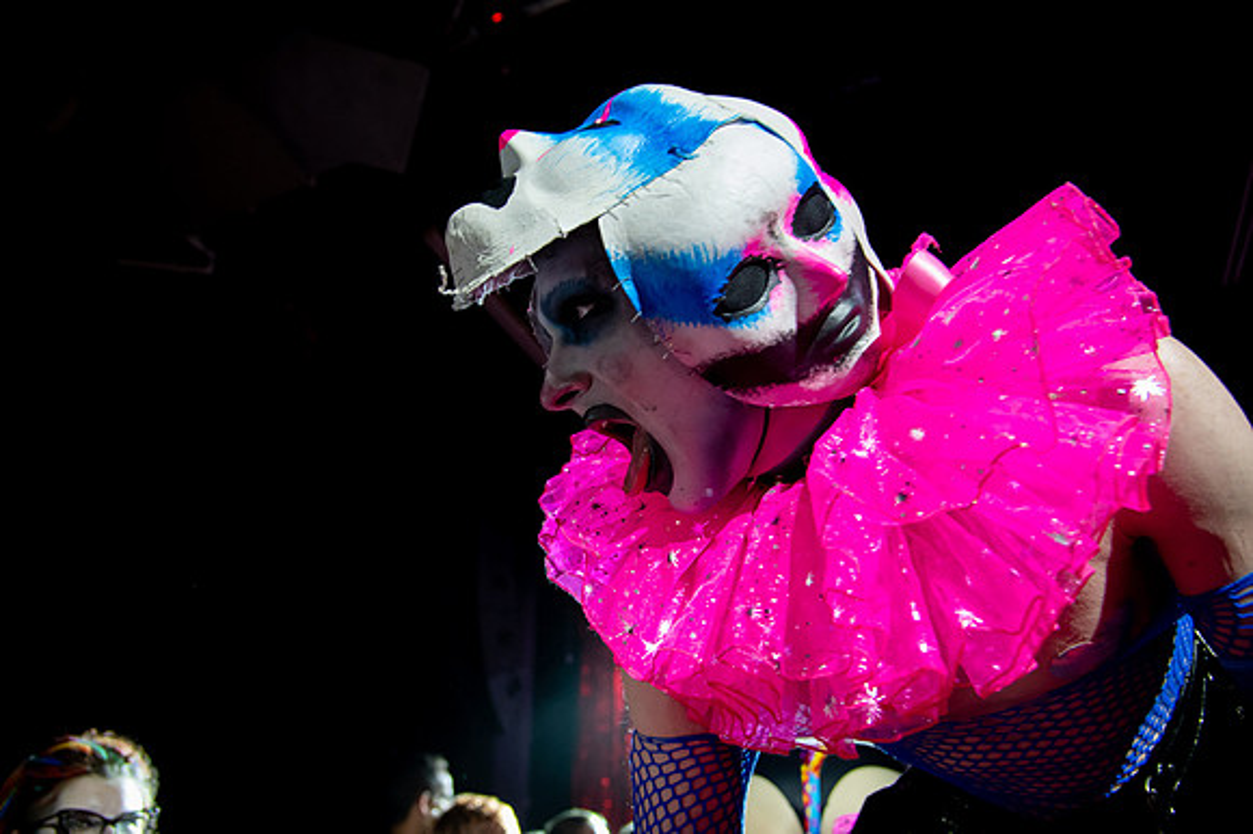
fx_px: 835
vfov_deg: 53.1
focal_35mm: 24
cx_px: 626
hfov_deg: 73.8
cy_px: 417
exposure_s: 1/160
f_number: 4
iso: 6400
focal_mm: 24
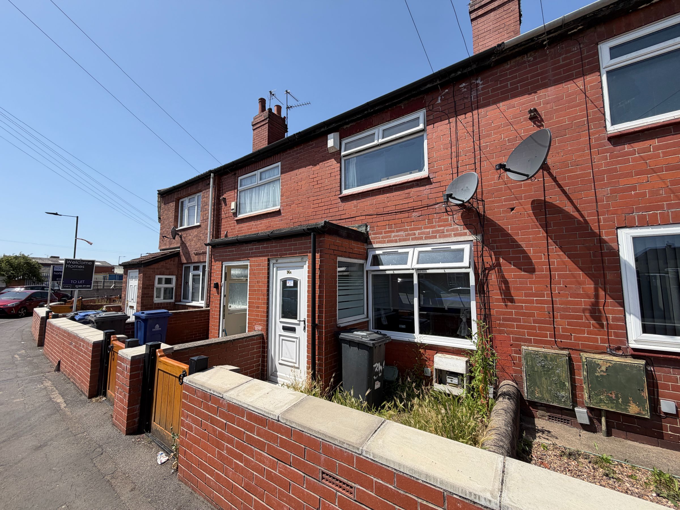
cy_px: 255
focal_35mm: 14
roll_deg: -0.1
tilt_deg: +6.3
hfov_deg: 102.1
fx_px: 275
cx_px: 340
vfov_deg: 85.7
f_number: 2.2
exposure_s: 1/770
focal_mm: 2.22
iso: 25
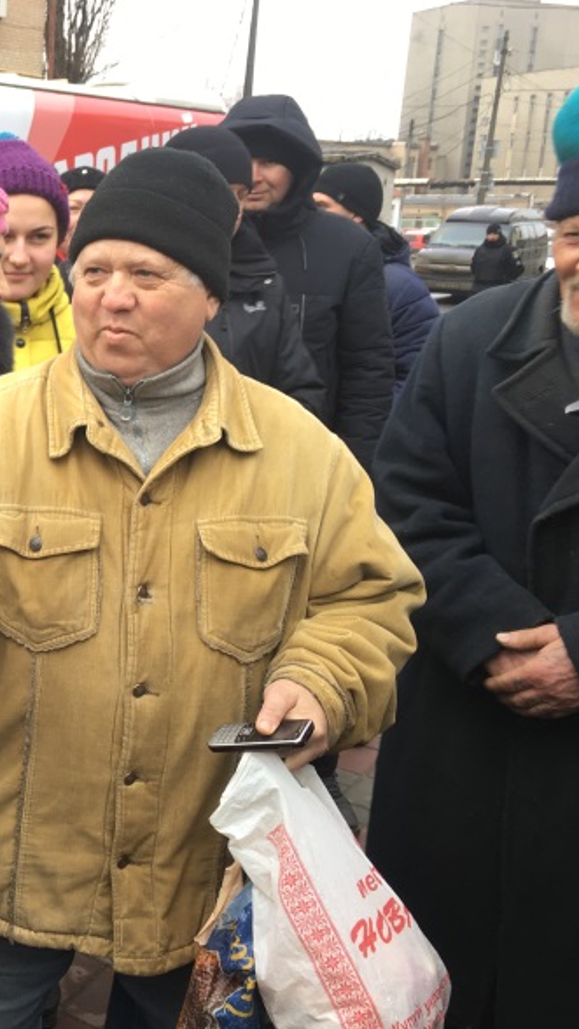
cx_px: -96
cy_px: 508
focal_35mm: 43
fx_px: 1173
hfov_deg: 25.2
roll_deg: -1.2
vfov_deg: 47.3
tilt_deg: -14.0
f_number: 2.2
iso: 25
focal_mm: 4.15
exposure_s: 1/122
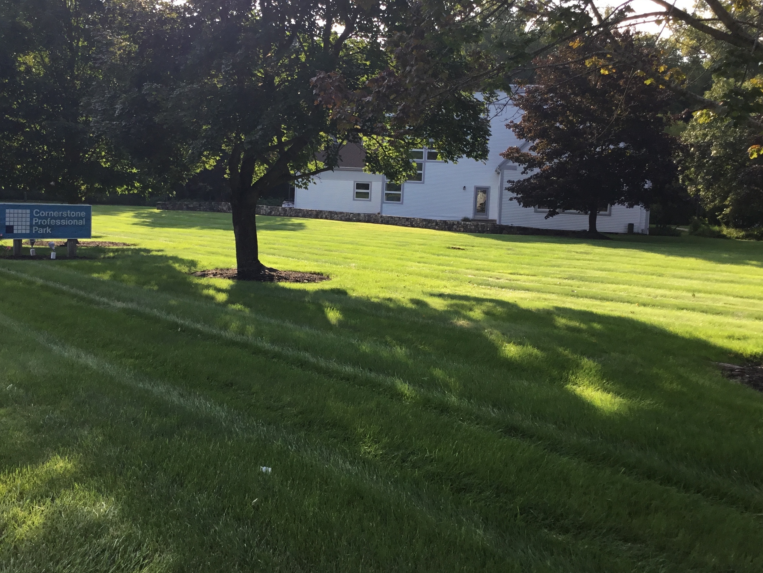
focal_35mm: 38
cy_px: 247
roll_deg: -2.5
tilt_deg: -5.1
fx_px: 838
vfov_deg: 37.7
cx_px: 350
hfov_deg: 48.9
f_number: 2.4
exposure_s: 1/384
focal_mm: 3.3
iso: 25
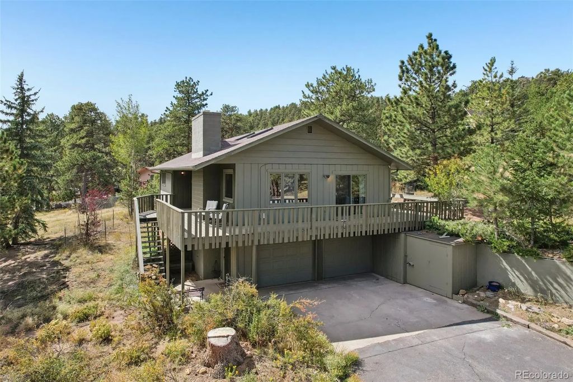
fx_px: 350
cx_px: 286
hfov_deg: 78.6
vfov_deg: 57.2
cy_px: 191
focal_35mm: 22
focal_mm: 8.4
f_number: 2.8
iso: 100
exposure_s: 1/1250
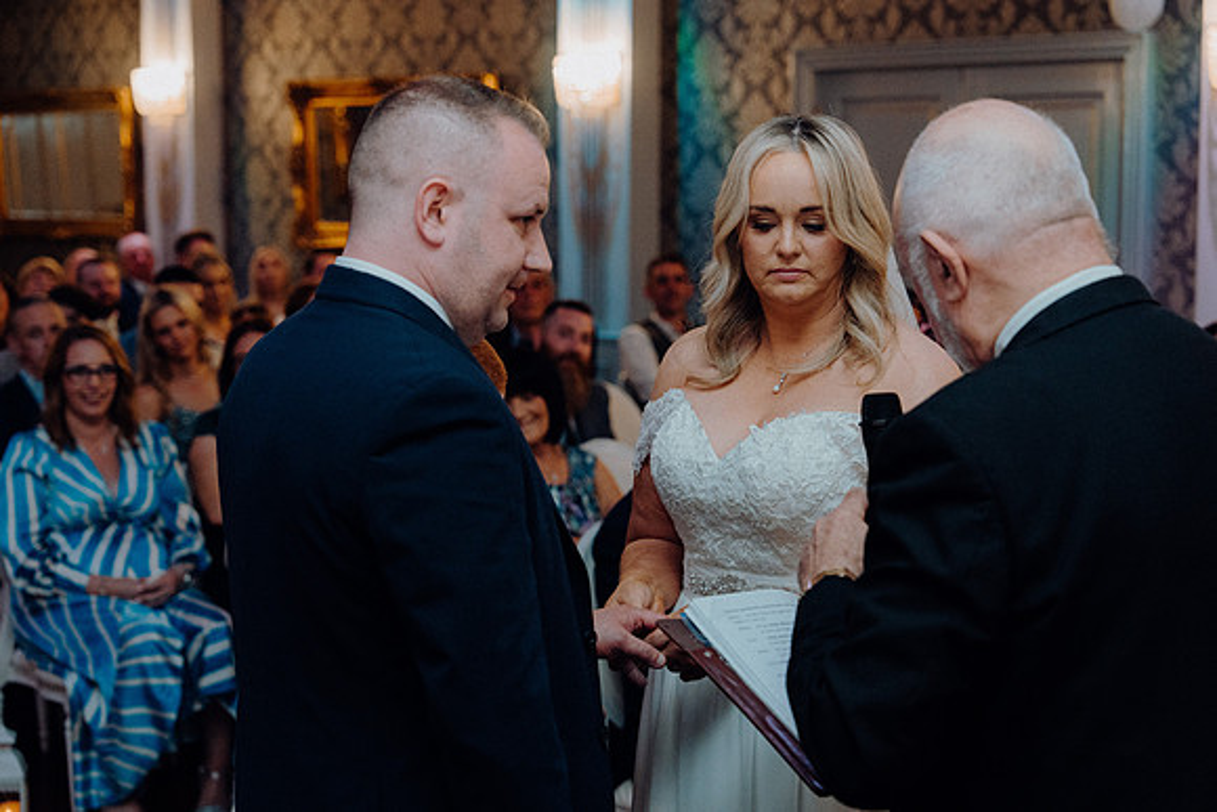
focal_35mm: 64
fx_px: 2164
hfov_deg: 31.4
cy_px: 406
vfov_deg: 21.3
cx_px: 608
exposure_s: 1/160
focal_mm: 64
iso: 2500
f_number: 3.5
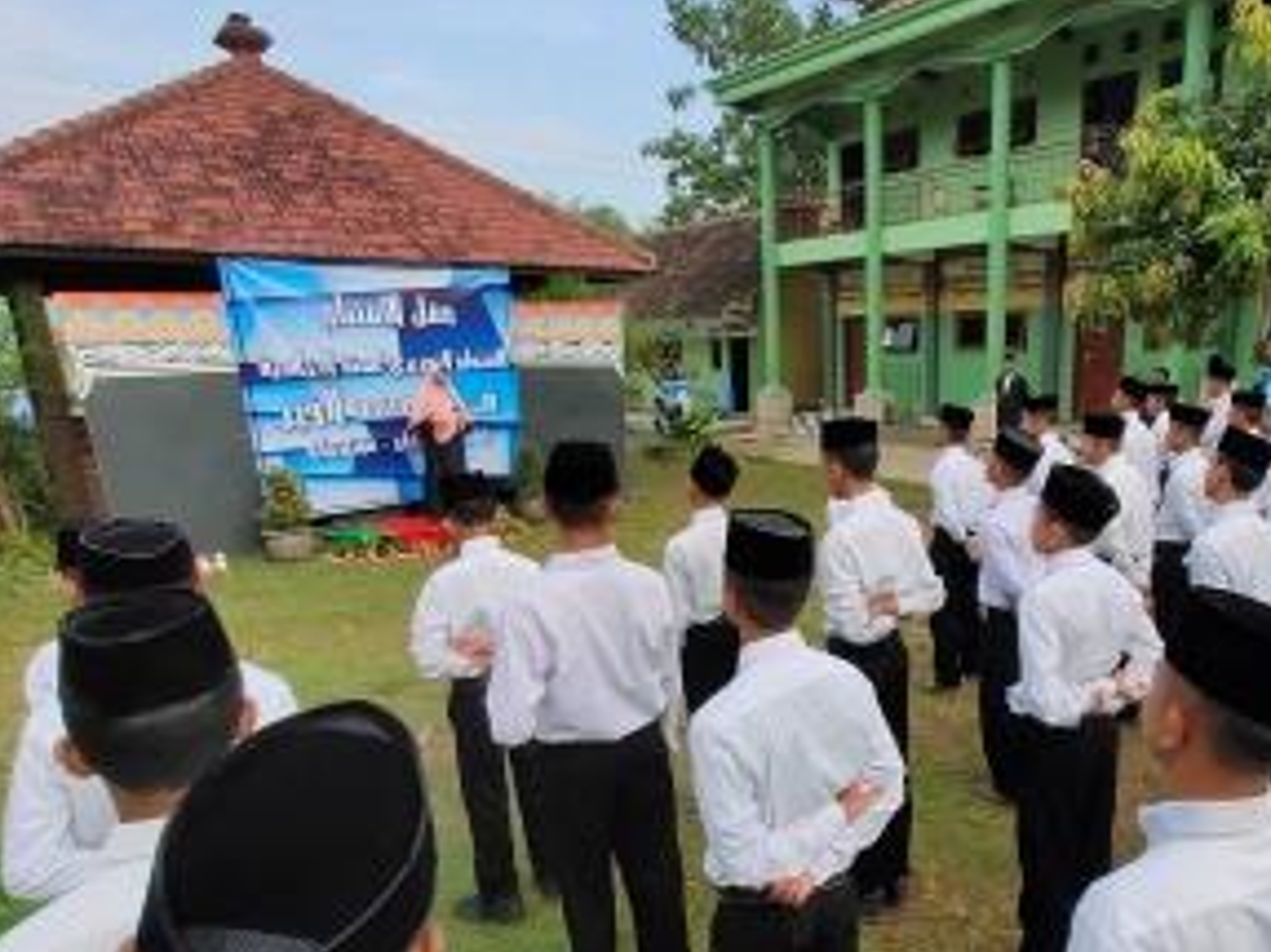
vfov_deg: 54.4
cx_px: 828
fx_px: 918
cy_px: 576
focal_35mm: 25
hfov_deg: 67.8
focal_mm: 1.64
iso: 49
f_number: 2.2
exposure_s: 1/896
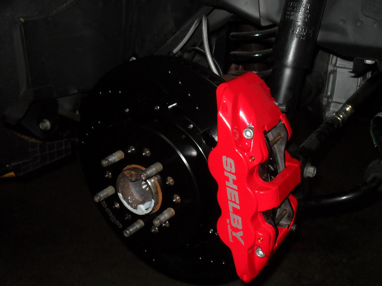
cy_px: 155
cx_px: 169
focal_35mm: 41
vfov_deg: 35.1
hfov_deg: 45.7
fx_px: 452
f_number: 8.9
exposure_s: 1/45
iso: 160
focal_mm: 6.2
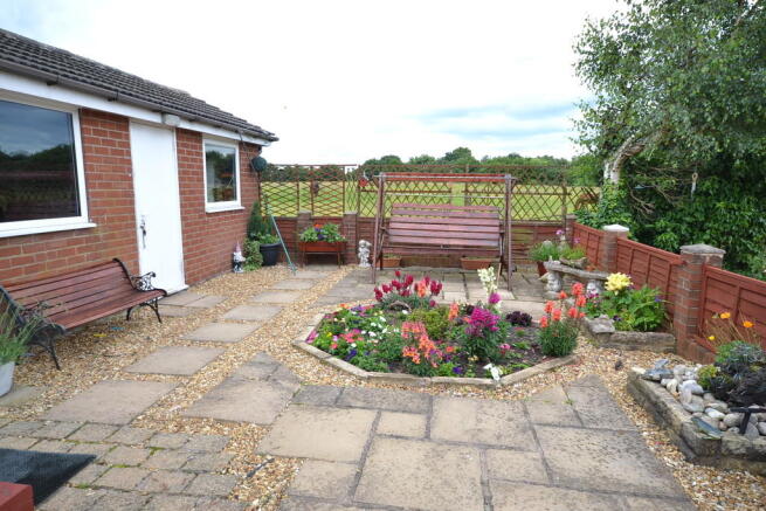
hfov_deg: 81.2
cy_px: 256
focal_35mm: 21
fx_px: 447
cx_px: 383
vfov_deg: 59.5
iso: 100
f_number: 8
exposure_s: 1/30
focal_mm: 14
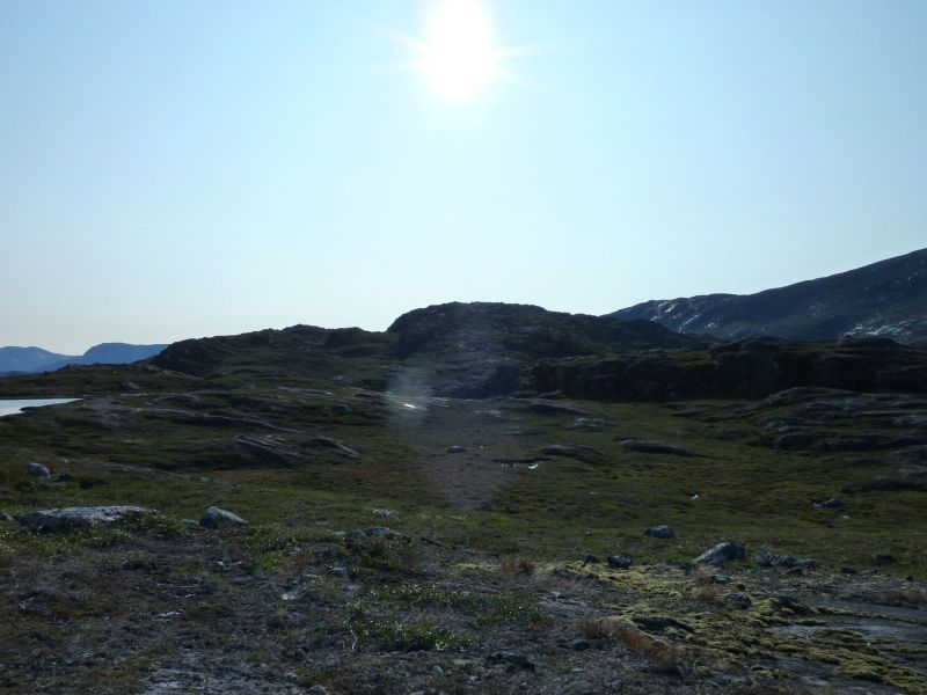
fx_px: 669
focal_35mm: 25
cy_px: 348
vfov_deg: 54.9
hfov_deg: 69.4
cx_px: 464
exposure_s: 1/1000
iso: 125
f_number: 5.6
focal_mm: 4.1
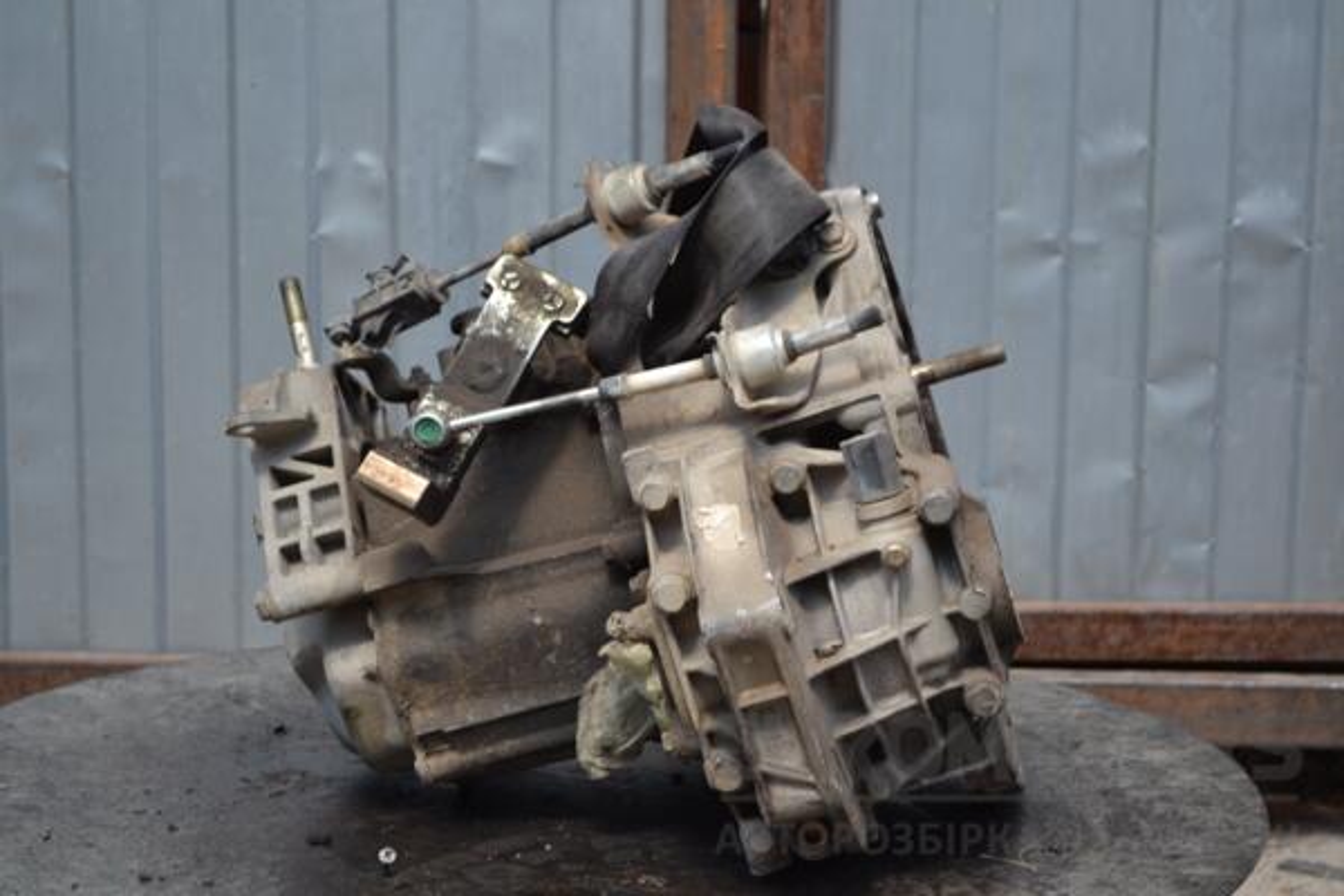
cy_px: 448
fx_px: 3080
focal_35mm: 82
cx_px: 672
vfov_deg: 16.6
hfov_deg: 24.6
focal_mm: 55
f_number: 5.6
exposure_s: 1/100
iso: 100
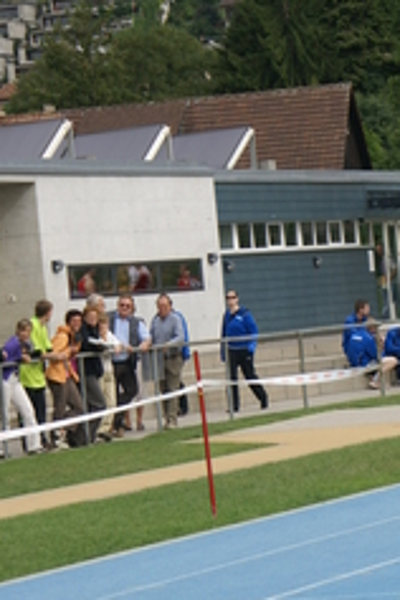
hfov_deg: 5.7
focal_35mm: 239
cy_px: 352
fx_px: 3983
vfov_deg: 8.6
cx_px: 448
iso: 100
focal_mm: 70
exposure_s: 1/320
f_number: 6.3
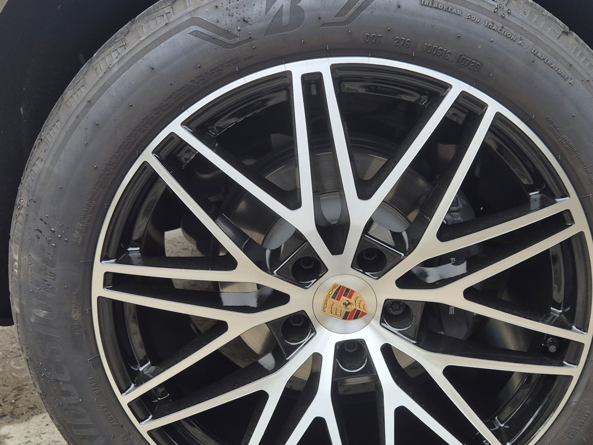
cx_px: 347
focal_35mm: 42
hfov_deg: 44.6
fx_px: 720
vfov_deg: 34.2
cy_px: 281
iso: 32
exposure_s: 1/180
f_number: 1.8
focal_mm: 5.4
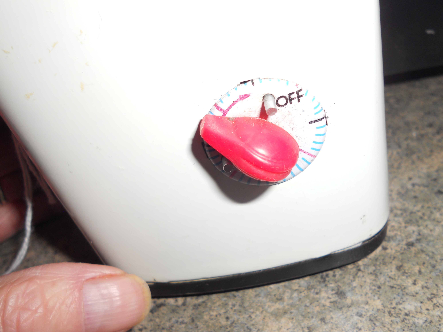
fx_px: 410
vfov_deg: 44.2
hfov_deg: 56.8
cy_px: 166
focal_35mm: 32
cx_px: 222
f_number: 8.8
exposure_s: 1/25
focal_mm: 5.8
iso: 80
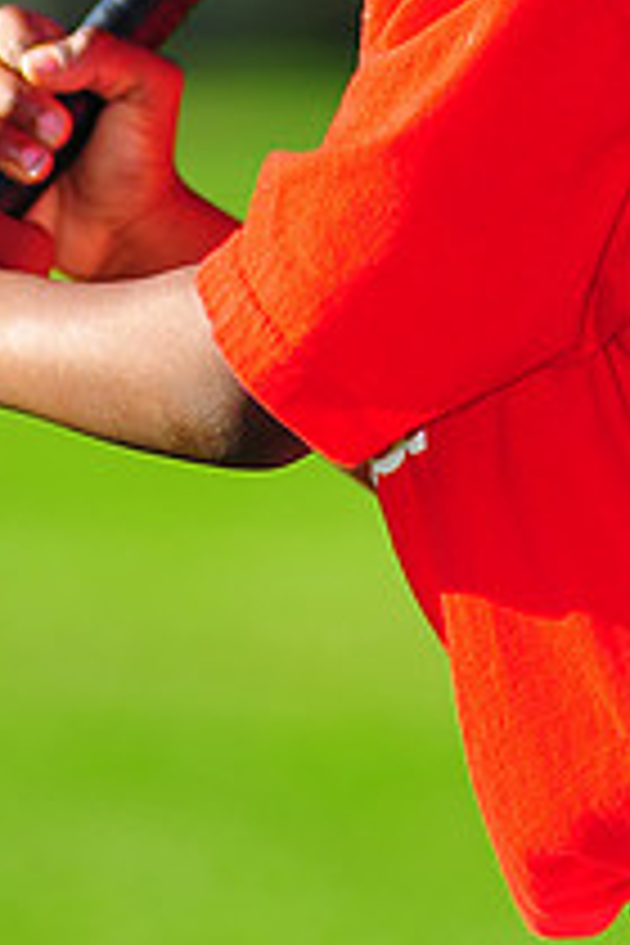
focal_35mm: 496
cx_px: 526
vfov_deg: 4.1
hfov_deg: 2.8
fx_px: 13019
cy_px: -234
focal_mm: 180
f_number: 4
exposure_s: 1/1000
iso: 200
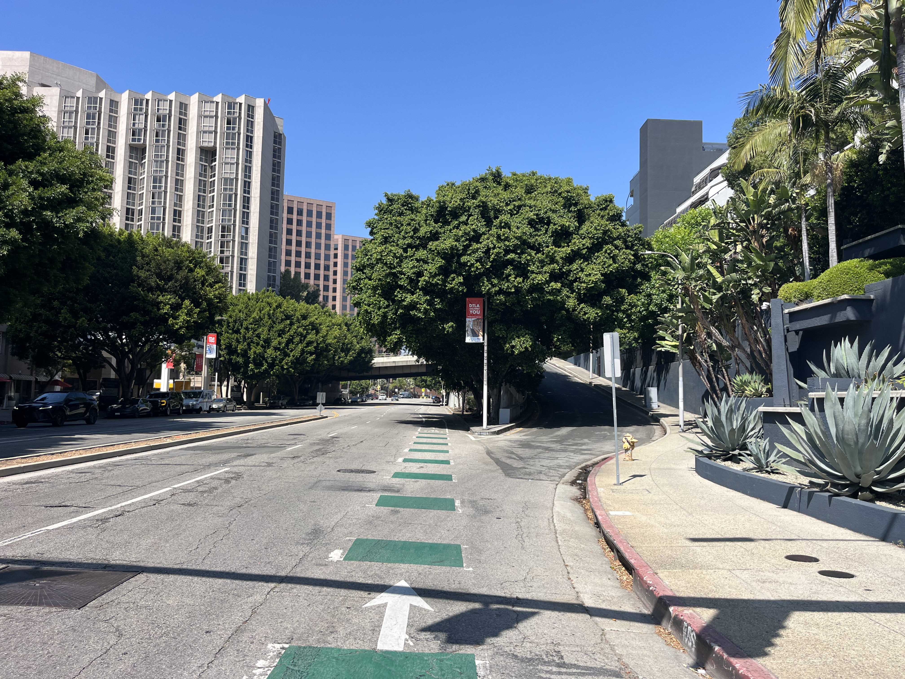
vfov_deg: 53.1
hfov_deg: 67.3
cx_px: 452
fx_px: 680
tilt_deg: +1.3
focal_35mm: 26
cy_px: 340
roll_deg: +1.8
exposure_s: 1/1776
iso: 50
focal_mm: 5.1
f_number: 1.6
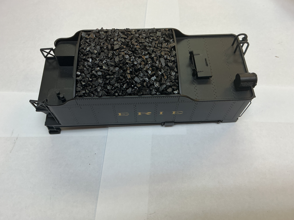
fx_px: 246
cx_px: 147
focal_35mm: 29
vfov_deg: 48.2
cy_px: 110
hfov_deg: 61.7
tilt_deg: -62.7
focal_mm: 3
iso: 40
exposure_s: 1/120
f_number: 1.8
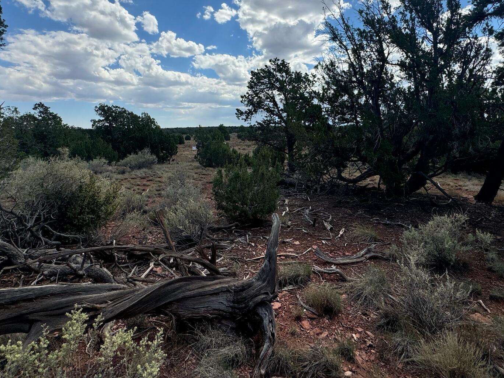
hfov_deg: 78.9
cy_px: 136
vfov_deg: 62.3
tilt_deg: -1.2
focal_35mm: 21
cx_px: 271
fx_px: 306
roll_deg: +2.1
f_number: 2.2
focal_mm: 2.22
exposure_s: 1/1672
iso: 50
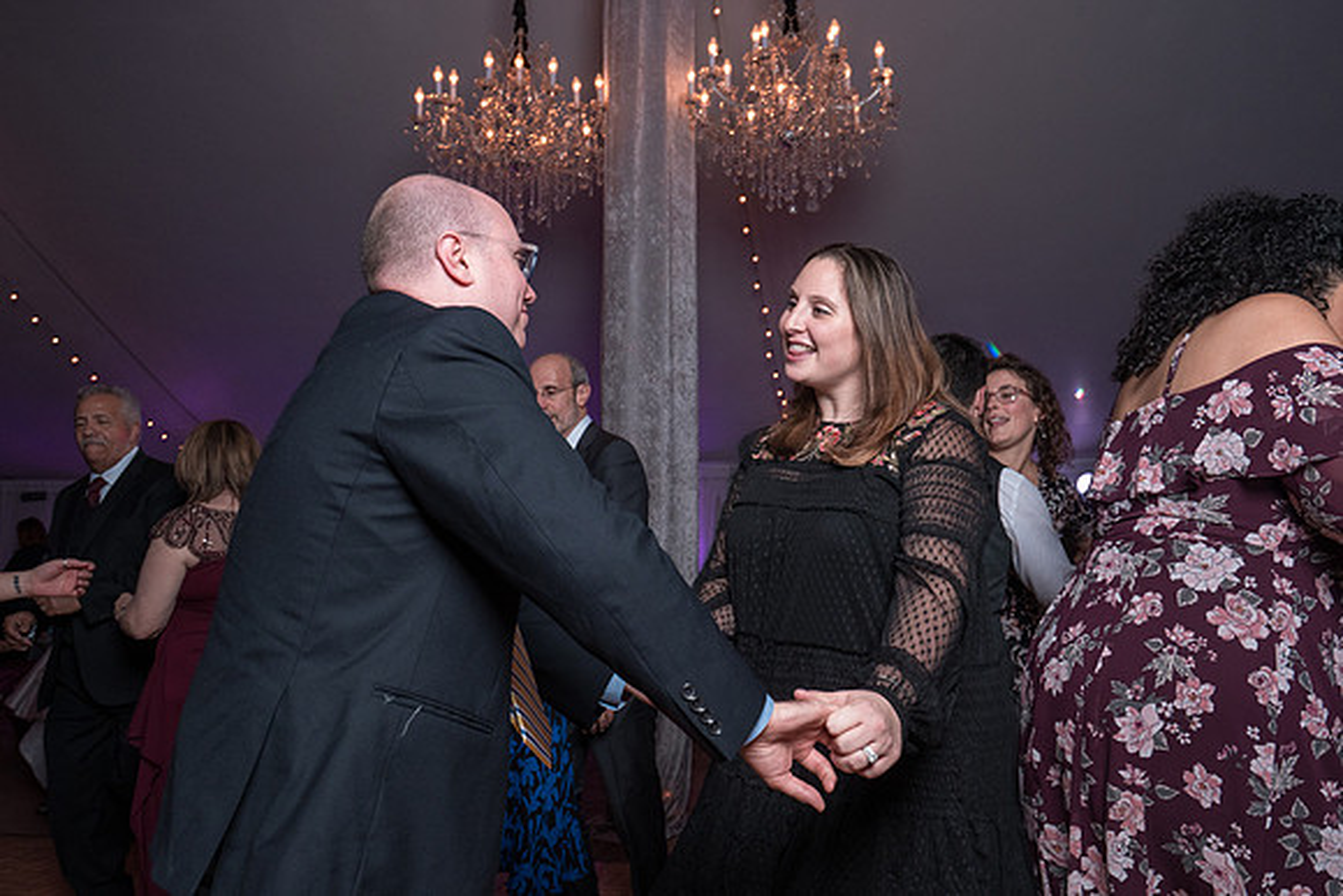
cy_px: 489
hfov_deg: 65.4
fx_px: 1044
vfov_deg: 46.4
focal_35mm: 28
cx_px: 733
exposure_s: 1/100
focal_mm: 25
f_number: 5.6
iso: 2000
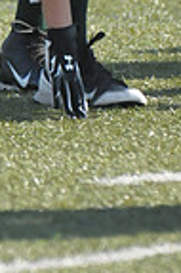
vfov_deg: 1.3
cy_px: -181
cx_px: -24
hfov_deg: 0.8
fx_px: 12435
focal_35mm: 1645
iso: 1600
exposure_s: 1/5000
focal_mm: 270
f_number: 4
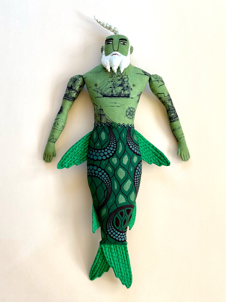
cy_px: 151
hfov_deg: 30.3
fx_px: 418
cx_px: 113
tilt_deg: -88.5
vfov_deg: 39.7
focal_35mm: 48
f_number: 1.78
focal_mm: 6.76
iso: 50
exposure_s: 1/132
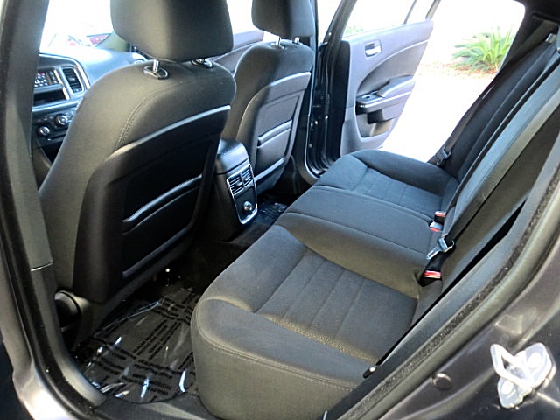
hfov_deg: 67.3
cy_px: 210
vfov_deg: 53.1
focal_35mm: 26
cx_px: 280
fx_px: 421
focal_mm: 4.65
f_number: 2.6
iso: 500
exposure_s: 1/60
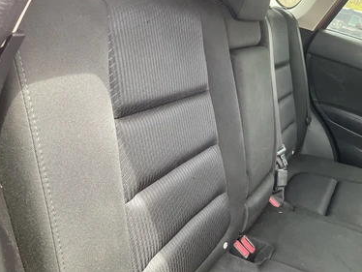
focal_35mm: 31
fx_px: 324
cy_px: 128
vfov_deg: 45.5
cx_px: 184
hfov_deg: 58.3
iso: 64
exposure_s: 1/122
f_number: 1.8
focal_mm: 3
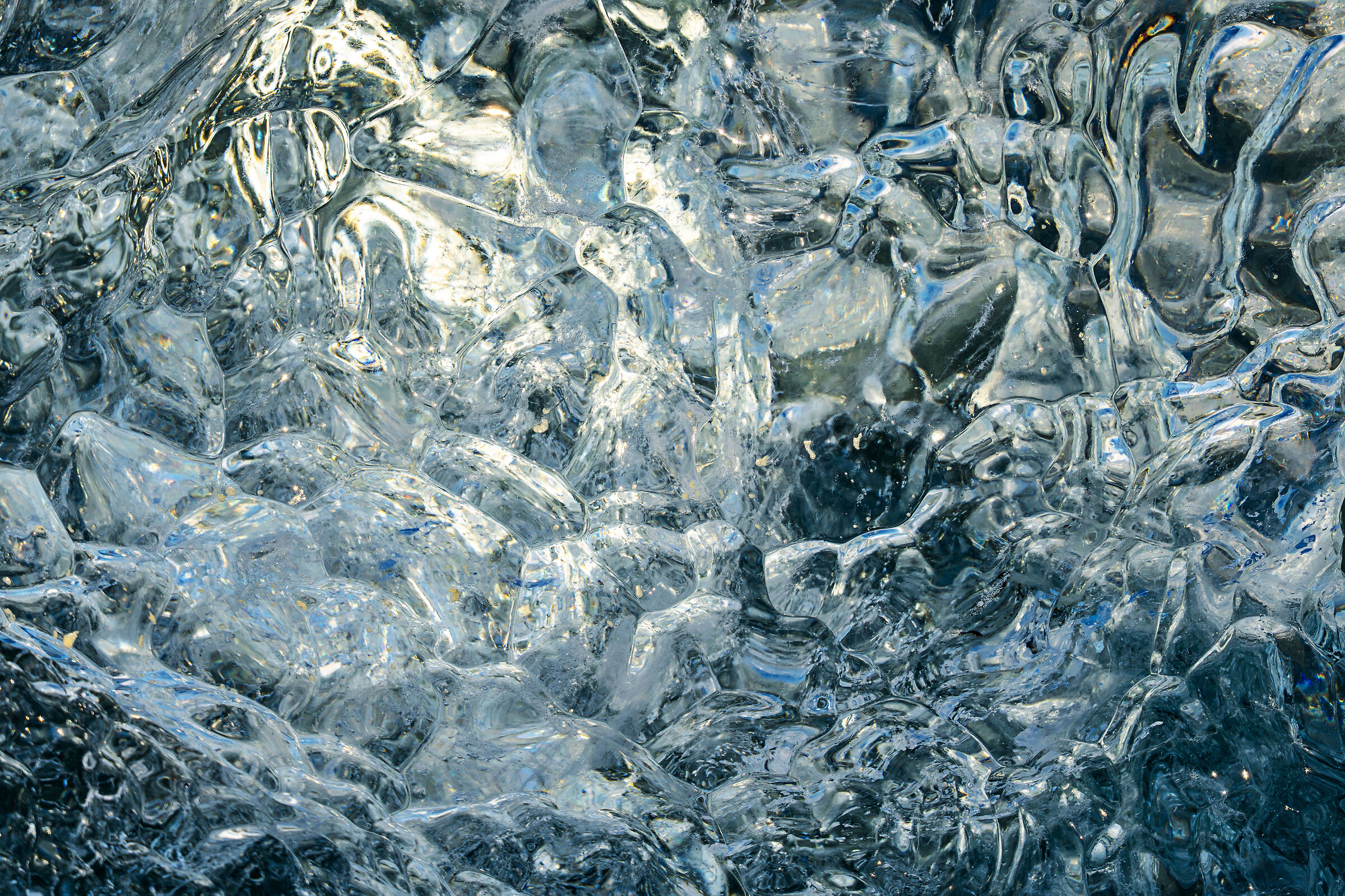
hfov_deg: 3.4
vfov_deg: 2.3
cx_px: 672
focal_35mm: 600
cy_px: 448
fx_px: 22415
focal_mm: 400
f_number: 6.3
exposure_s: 1/500
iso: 100
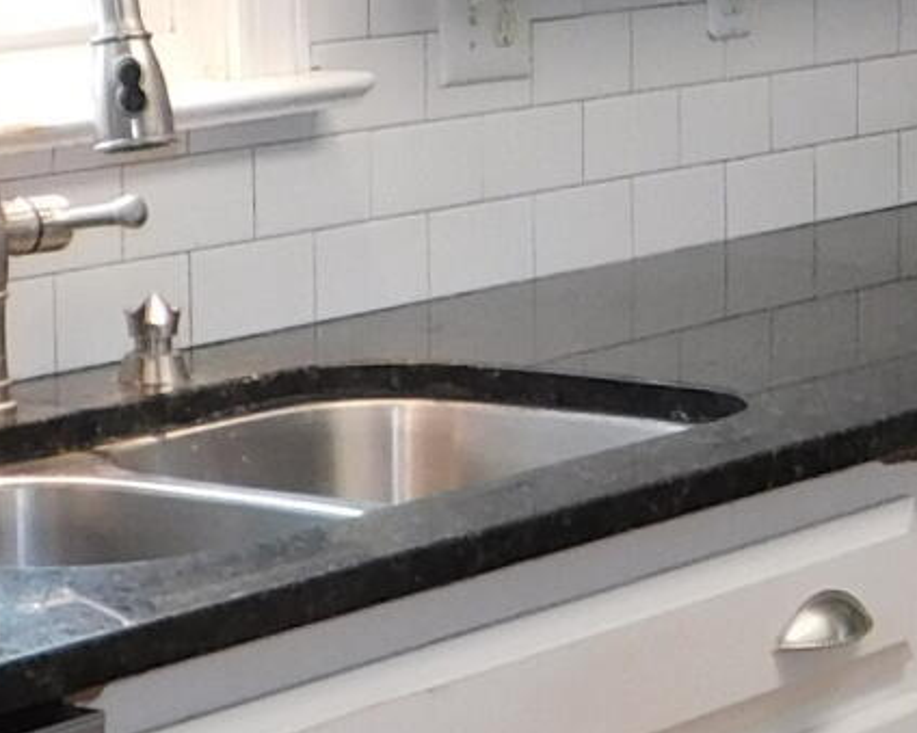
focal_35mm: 159
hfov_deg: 11.7
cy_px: 179
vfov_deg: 9.7
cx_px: 1306
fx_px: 4314
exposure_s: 1/50
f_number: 3
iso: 125
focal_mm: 4
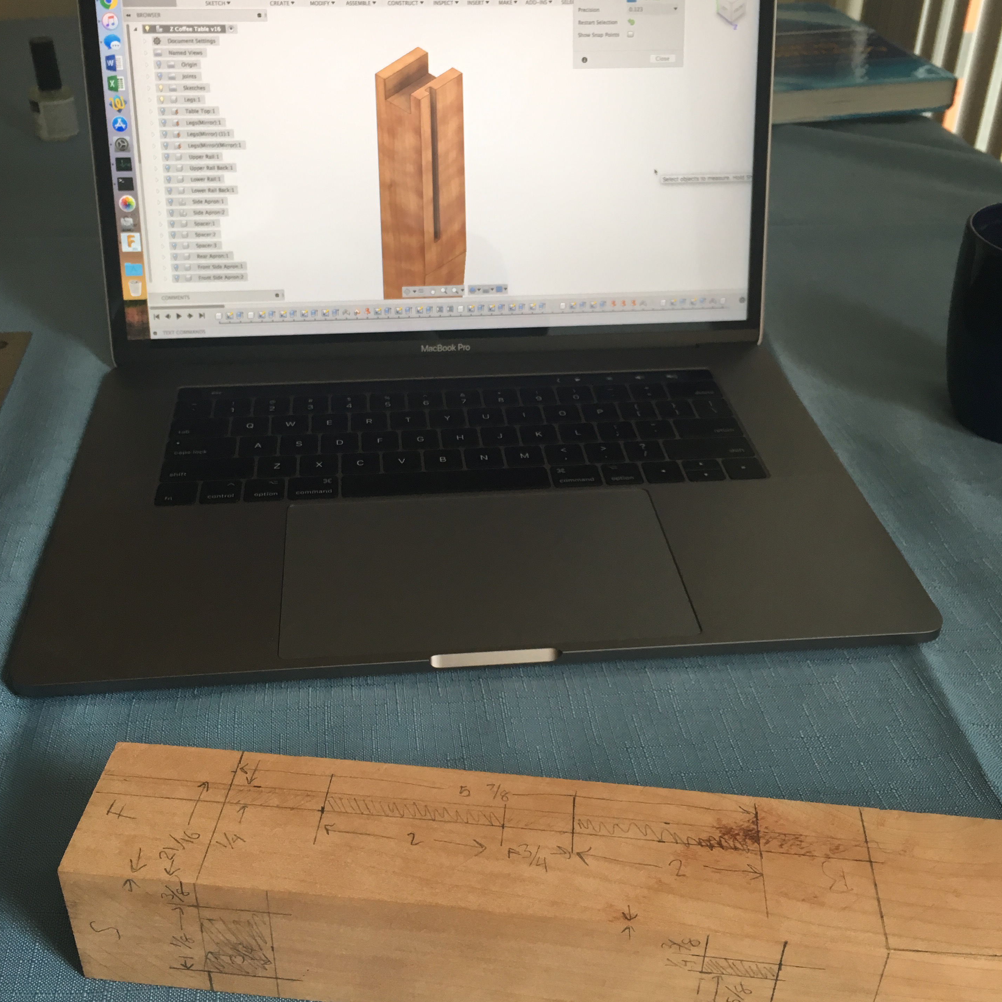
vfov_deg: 46.0
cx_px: 484
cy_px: 443
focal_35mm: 36
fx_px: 1179
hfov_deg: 46.0
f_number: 2.2
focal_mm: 4.15
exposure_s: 1/30
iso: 25
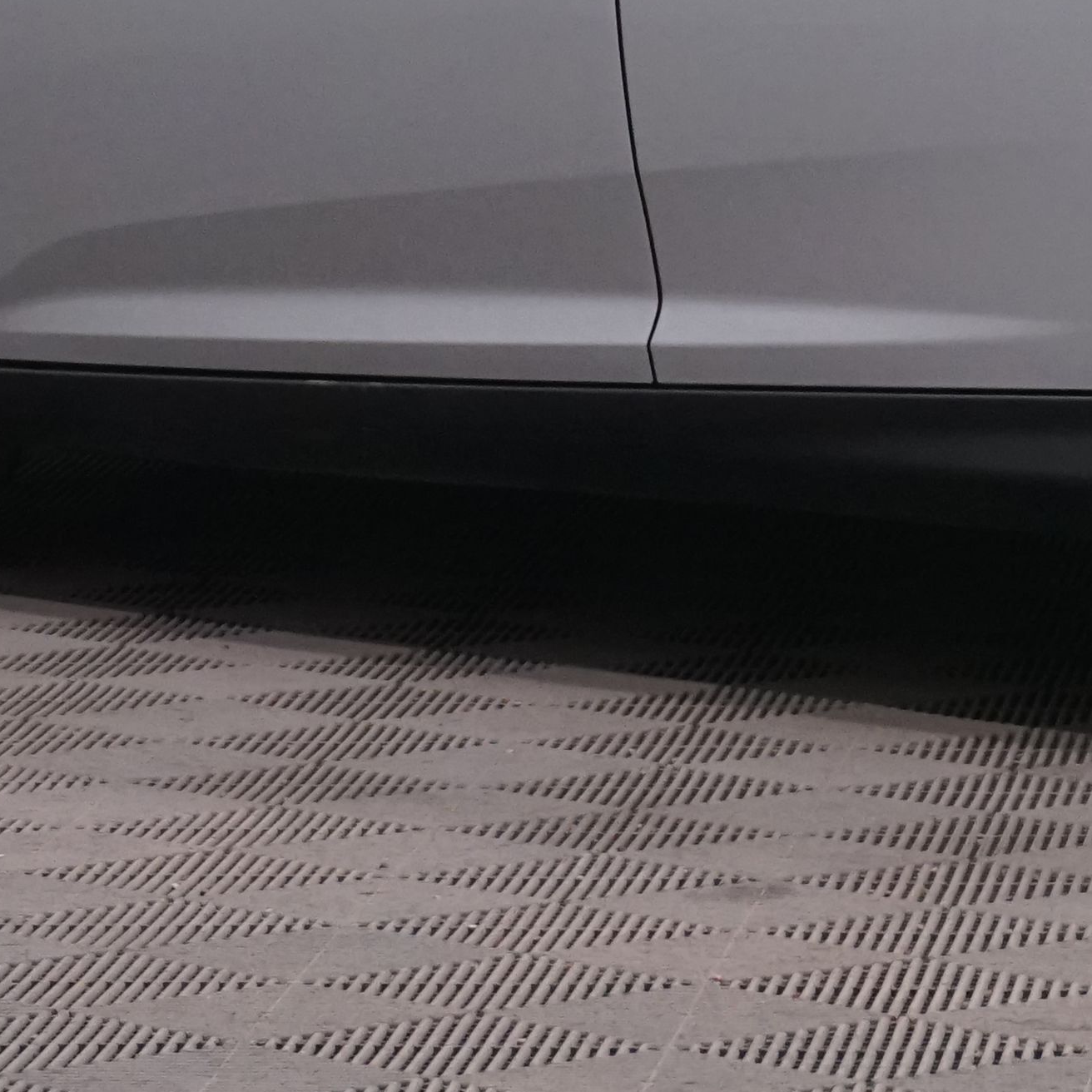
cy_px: -448
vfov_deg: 6.4
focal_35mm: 272
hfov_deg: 6.4
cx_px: 1529
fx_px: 9708
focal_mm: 70
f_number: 9
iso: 2000
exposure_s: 1/25
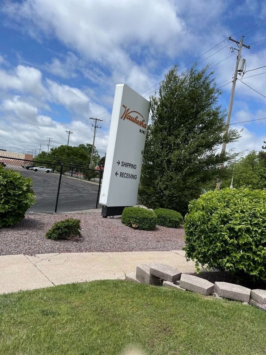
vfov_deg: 67.3
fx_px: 266
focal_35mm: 26
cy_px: 178
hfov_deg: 53.1
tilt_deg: -0.1
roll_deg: -8.1
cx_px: 133
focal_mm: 5.1
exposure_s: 1/6897
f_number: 1.6
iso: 50
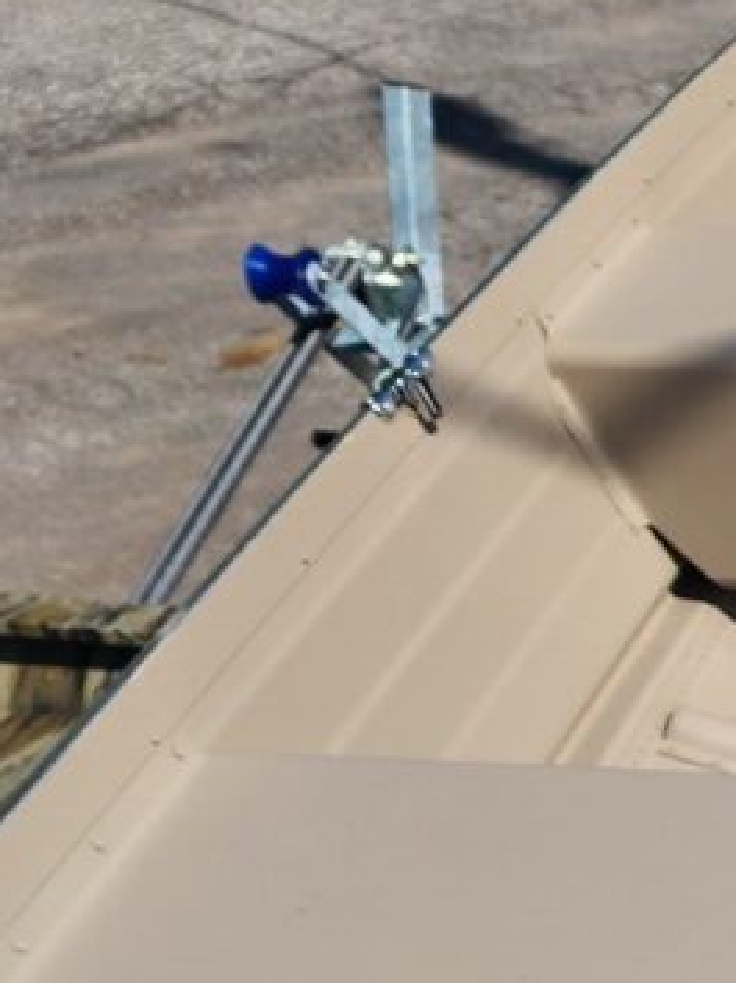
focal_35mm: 78
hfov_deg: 16.6
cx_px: 1194
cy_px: 1241
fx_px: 2214
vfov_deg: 22.6
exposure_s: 1/981
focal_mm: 6.4
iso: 12
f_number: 1.8
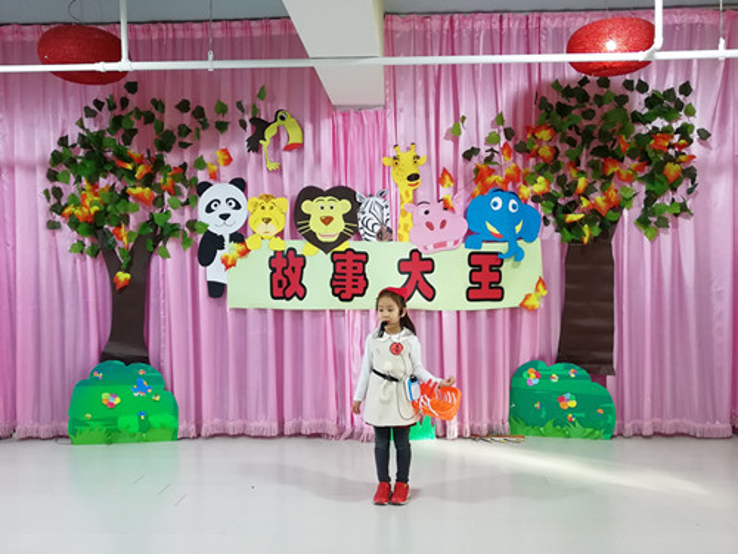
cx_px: 369
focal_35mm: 33
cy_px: 277
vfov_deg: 42.9
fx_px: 704
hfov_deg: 55.4
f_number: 1.8
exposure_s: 1/50
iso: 125
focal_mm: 3.83
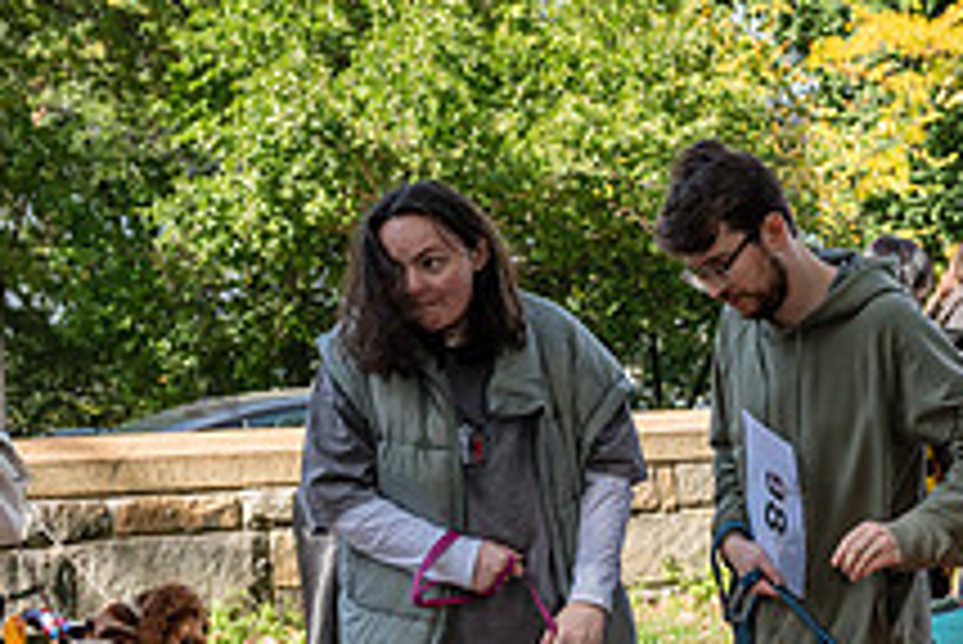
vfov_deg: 20.6
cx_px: 788
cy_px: 554
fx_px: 1740
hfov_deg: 30.1
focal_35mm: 65
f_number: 5
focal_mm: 24
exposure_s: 1/2000
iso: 1000
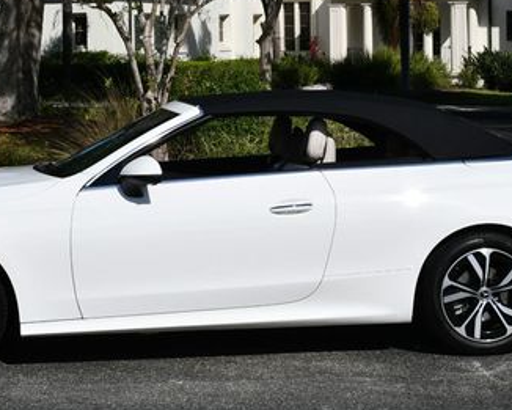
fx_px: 1622
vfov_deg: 14.4
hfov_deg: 17.9
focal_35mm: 107
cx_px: 234
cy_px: 137
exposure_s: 1/400
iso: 100
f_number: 10
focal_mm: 29
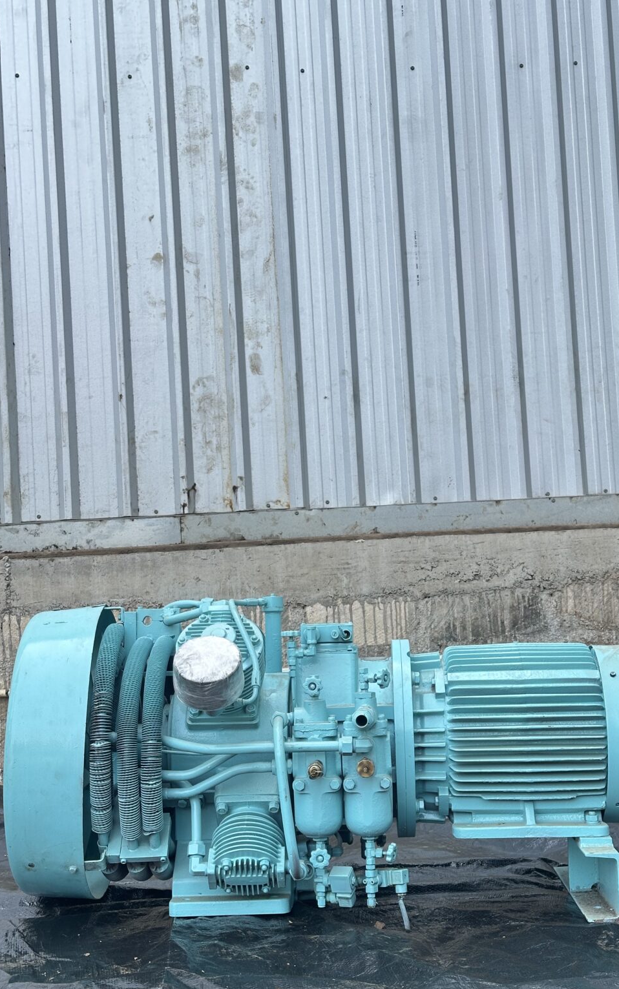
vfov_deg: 39.6
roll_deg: +1.9
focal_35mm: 51
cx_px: 365
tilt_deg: +5.8
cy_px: 495
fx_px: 1376
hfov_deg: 25.3
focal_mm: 6.86
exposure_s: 1/366
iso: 64
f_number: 1.78
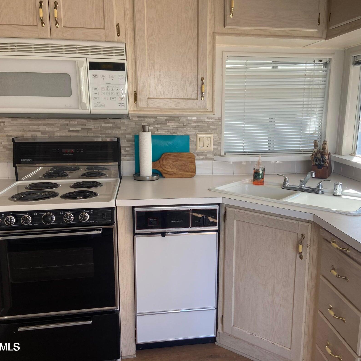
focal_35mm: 31
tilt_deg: -12.3
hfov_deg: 52.4
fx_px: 366
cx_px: 202
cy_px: 181
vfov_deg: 52.5
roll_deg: -0.2
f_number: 1.8
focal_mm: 4.25
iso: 32
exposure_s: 1/158
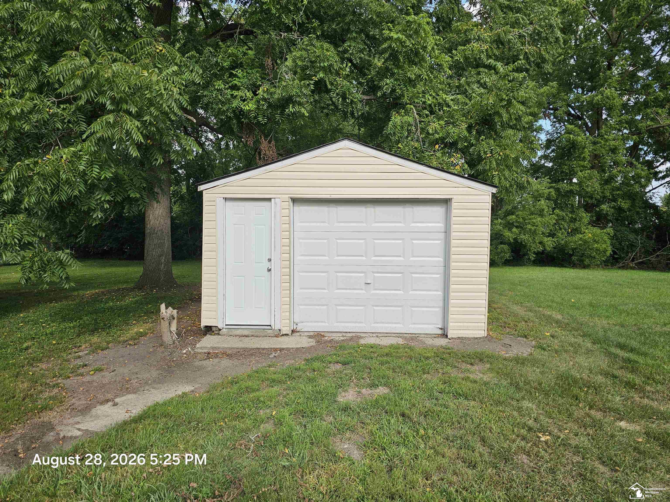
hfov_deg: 73.9
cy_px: 251
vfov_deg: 58.9
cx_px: 335
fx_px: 445
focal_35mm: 23
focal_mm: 6.3
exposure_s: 1/218
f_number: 1.7
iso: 10
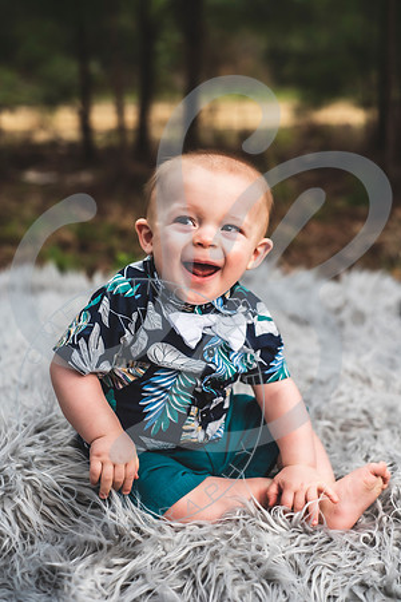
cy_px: 301
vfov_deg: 39.6
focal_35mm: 50
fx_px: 835
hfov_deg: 27.0
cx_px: 200
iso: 100
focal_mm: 50
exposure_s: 1/1600
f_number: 2.8
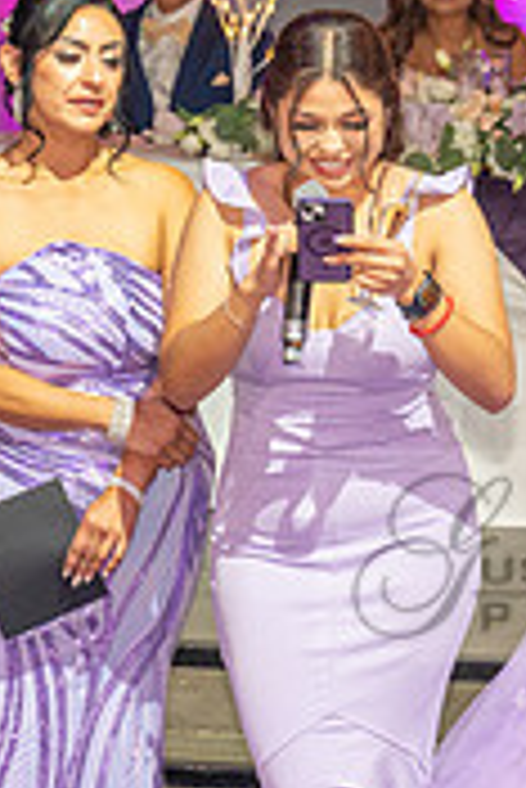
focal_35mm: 232
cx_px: 706
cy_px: 556
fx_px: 5074
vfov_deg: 8.9
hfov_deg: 5.9
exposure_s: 1/125
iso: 1000
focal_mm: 70
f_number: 4.5
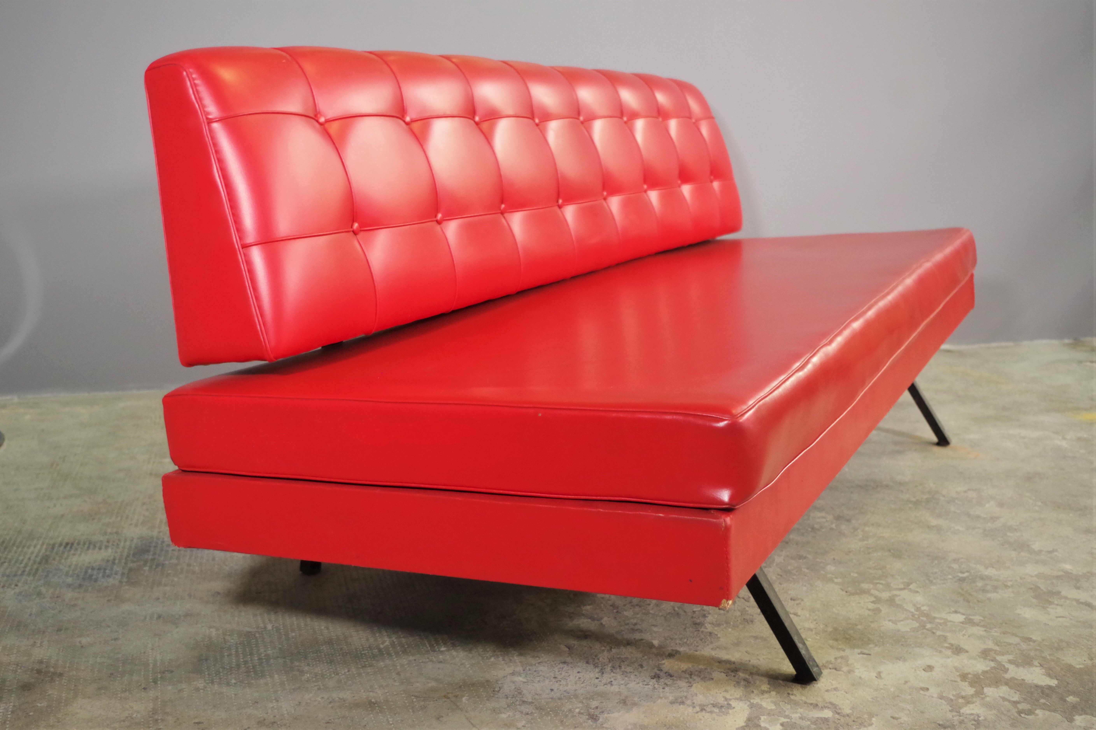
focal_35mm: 36
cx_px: 548
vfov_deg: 36.9
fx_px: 1096
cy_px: 365
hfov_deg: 53.1
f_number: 4
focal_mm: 24.38
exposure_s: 1/60
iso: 1600
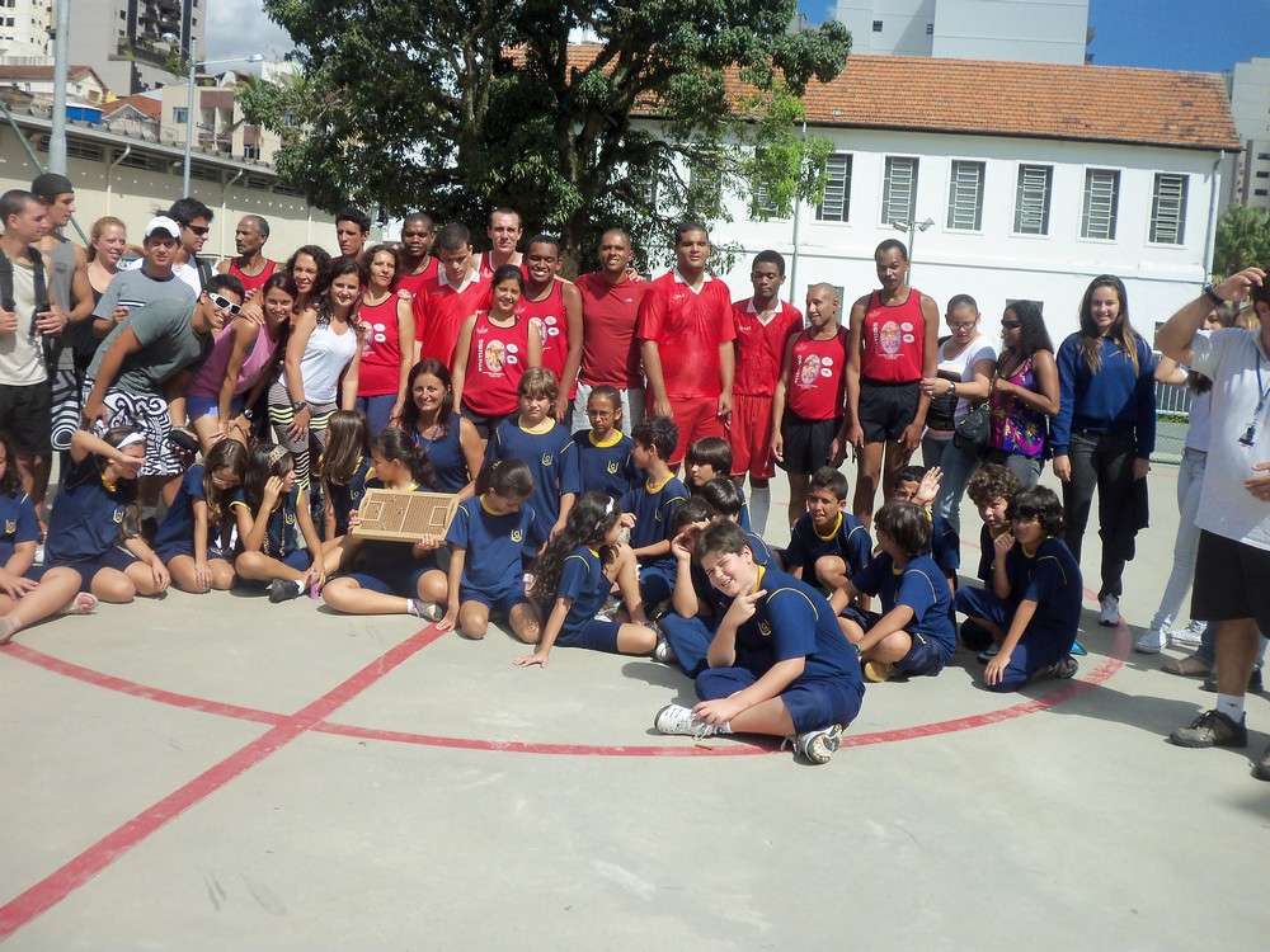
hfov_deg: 54.0
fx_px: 1247
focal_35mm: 34
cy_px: 476
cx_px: 635
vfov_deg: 41.8
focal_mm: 5.7
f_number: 8.8
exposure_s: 1/200
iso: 80
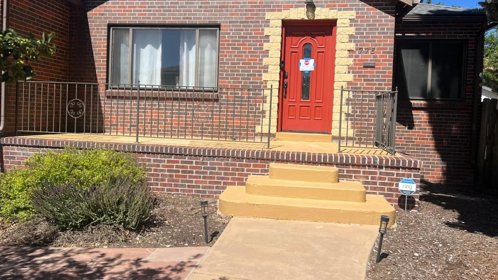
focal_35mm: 29
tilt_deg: -1.5
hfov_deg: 66.1
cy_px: 121
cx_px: 247
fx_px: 383
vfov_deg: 40.1
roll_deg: -2.2
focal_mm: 5.7
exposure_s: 1/5882
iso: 50
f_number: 1.5
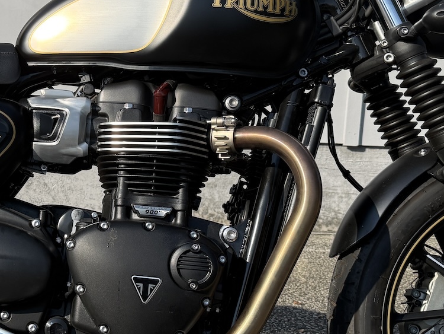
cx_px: 71
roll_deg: -1.8
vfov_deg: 22.9
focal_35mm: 64
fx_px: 821
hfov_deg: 29.4
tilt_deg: -5.0
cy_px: 162
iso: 100
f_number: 1.78
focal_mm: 6.76
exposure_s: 1/4405
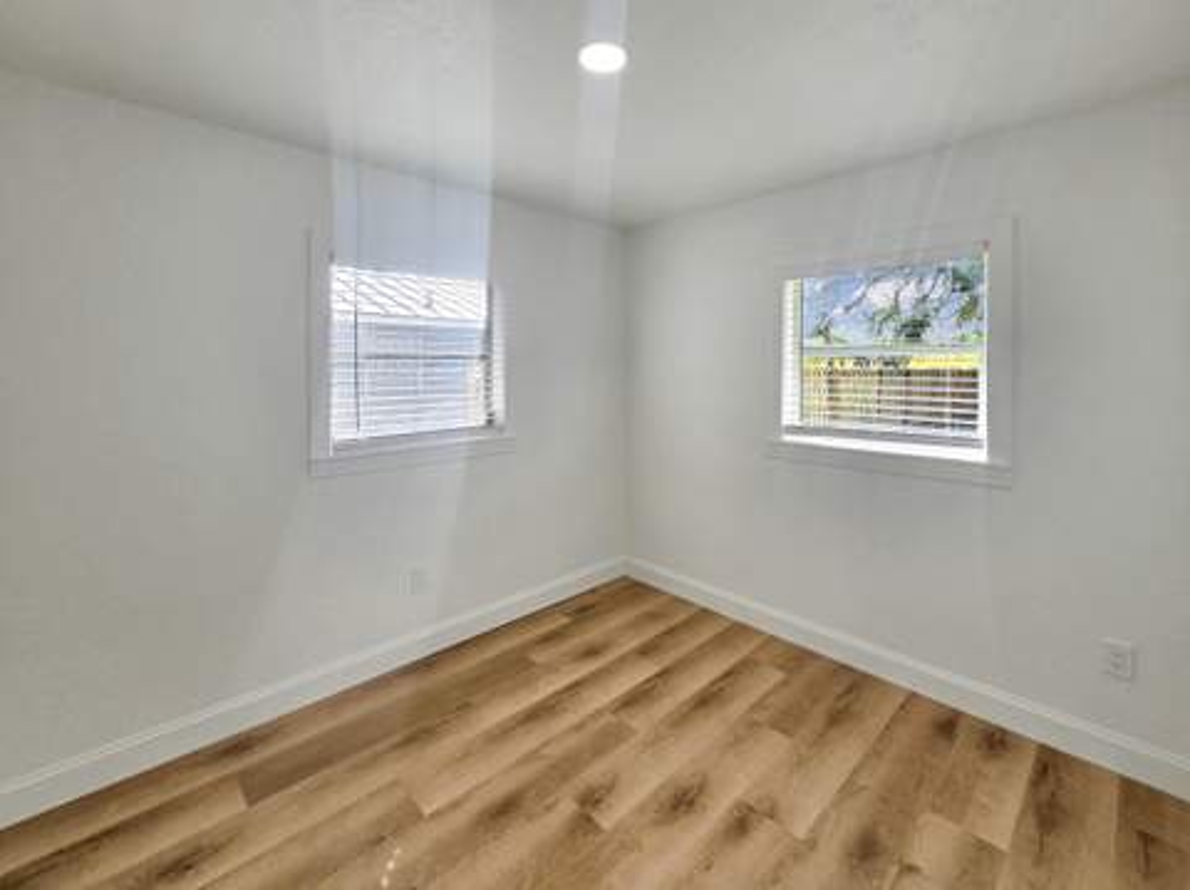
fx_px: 446
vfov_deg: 89.8
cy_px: 445
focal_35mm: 13
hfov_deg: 106.2
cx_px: 595
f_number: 2.2
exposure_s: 1/257
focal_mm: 2.2
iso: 50
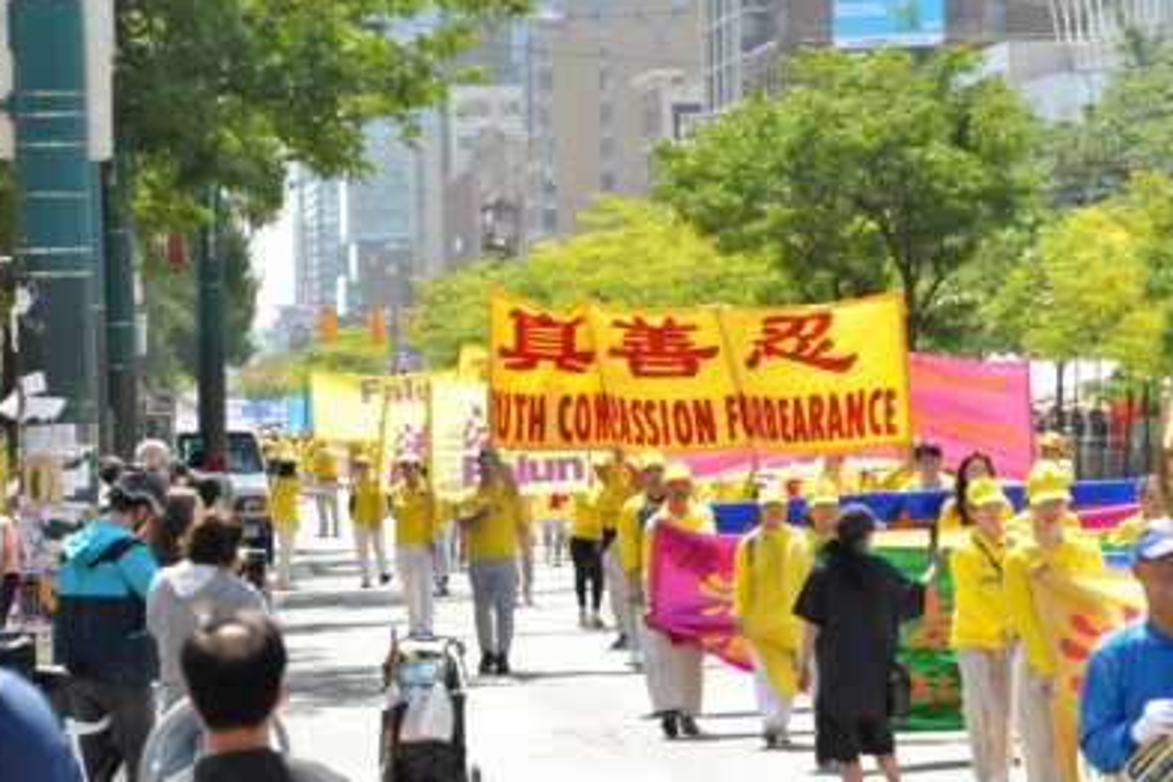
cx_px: 755
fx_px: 5962
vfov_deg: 7.5
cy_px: 351
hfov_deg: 11.2
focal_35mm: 183
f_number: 7.1
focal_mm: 80
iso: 800
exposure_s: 1/800
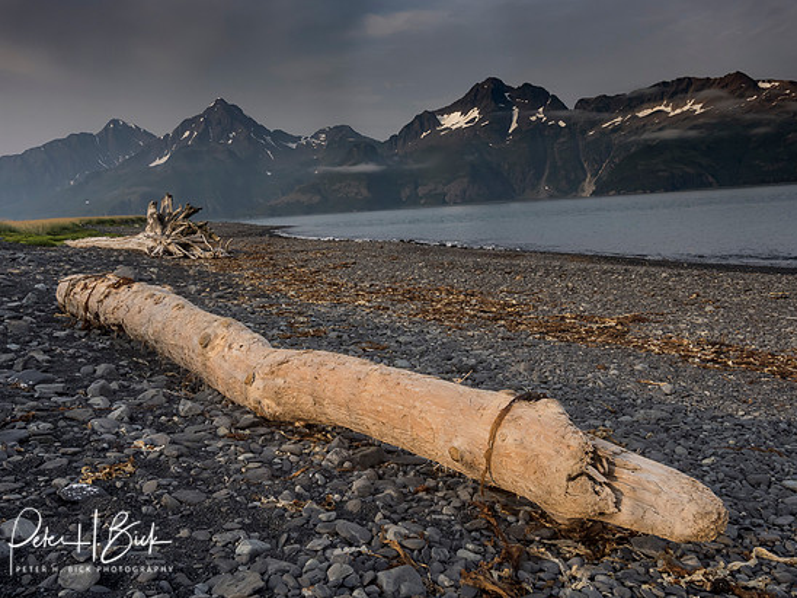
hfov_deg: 51.3
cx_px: 387
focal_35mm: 36
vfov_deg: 39.7
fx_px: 829
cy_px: 303
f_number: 11
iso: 200
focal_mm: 17
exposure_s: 1/180
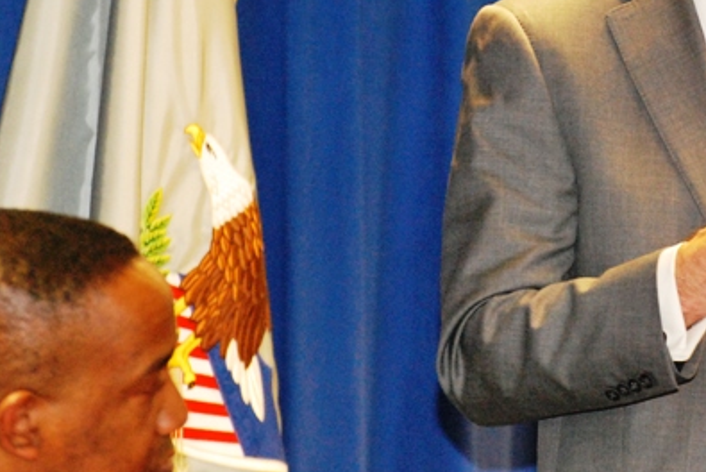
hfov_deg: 4.0
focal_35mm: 517
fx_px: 10146
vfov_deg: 2.7
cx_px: 702
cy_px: 73
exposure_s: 1/60
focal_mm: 170
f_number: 5
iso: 1600
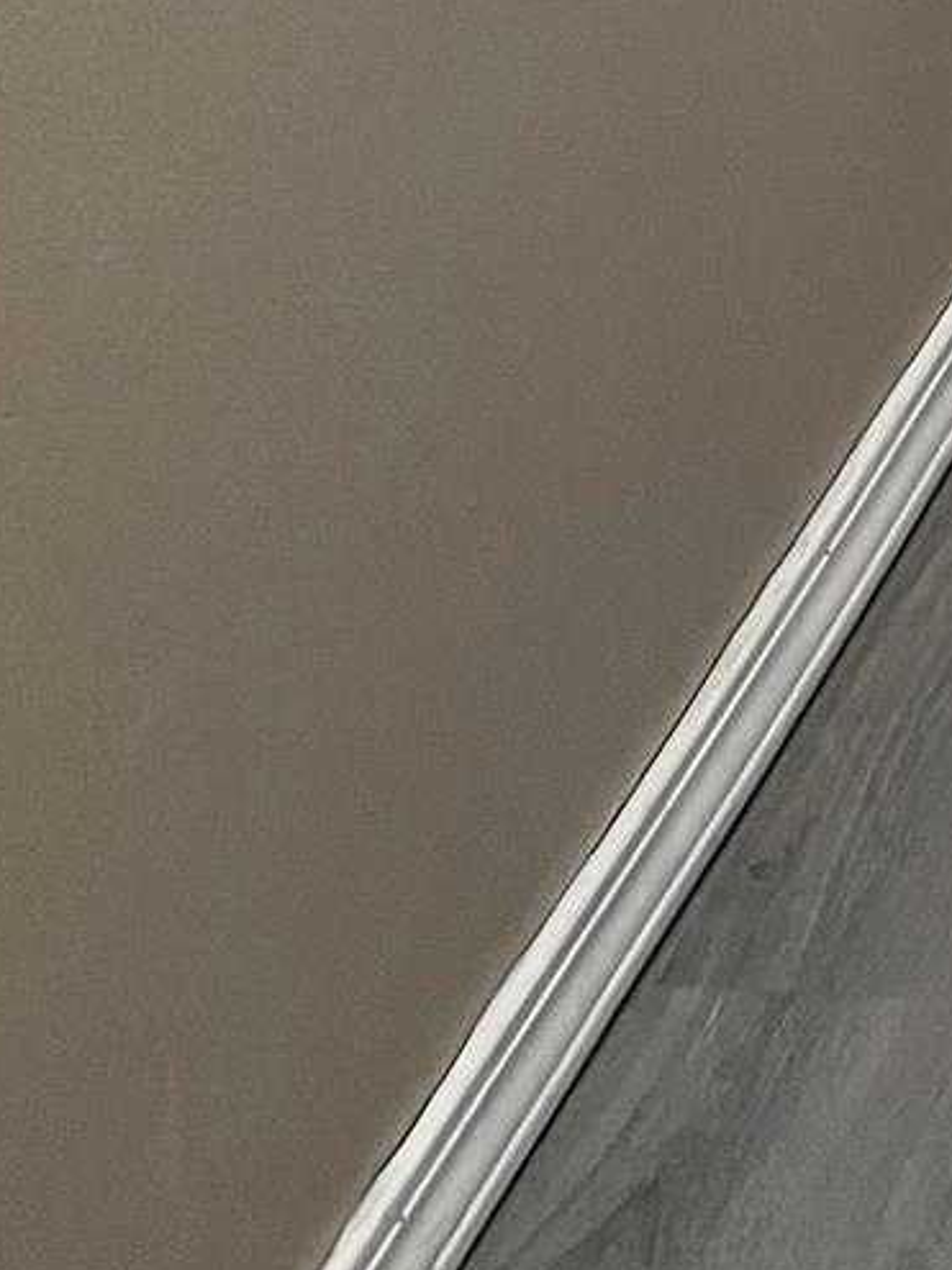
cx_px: 2017
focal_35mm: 121
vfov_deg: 12.9
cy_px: -1652
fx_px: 4439
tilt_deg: -4.0
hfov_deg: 10.9
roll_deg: +2.7
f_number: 1.6
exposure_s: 1/60
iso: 250
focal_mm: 4.2
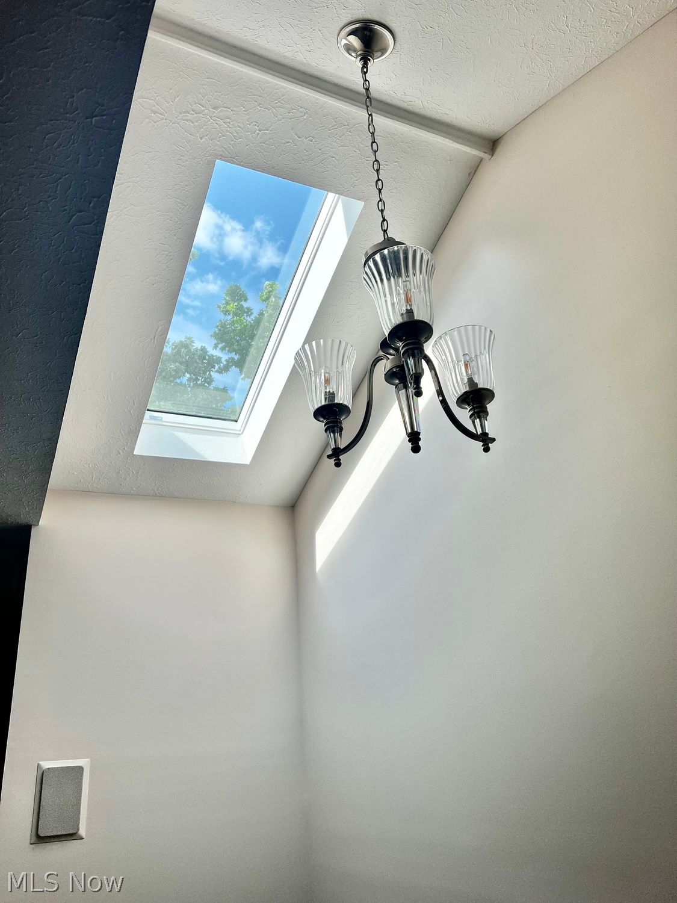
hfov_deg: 53.1
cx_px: 338
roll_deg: +4.4
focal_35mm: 26
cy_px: 452
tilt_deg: +24.3
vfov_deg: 67.3
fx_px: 678
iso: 50
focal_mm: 5.7
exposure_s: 1/558
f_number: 1.5
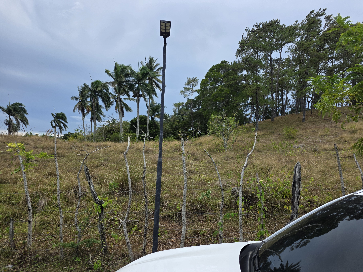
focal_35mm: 23
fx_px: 241
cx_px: 182
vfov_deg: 58.9
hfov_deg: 73.9
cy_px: 136
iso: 80
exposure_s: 1/1339
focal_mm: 6.25
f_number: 1.7
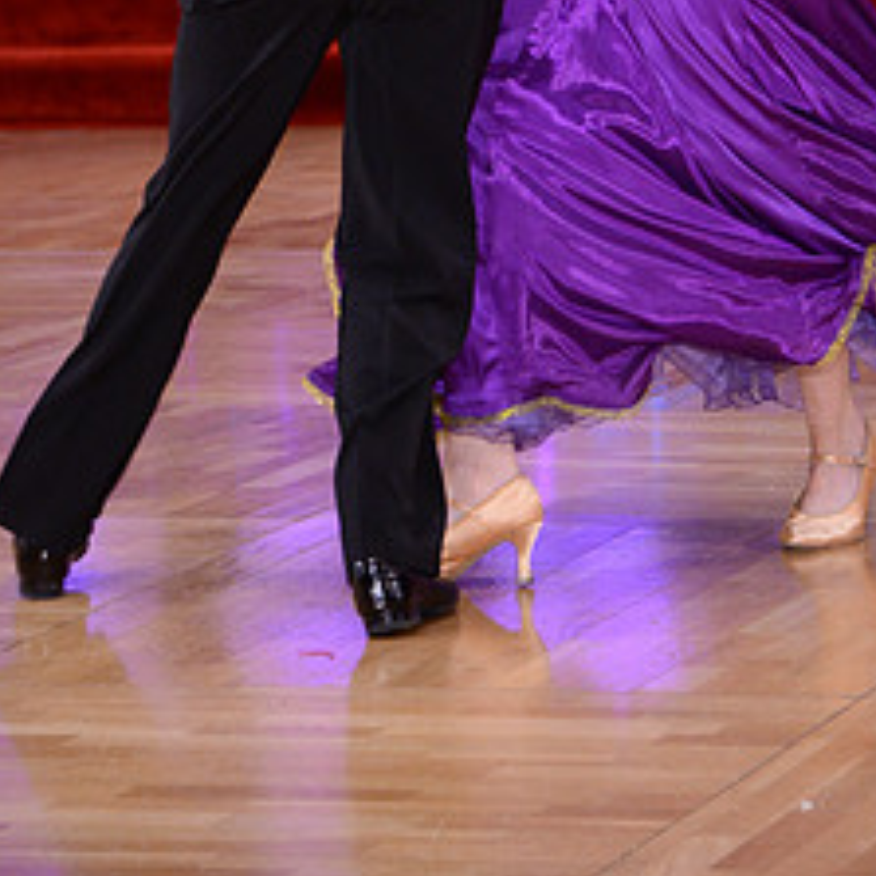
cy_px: -153
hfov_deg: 9.2
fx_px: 5440
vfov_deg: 9.1
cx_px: 556
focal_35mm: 190
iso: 1600
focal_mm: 86
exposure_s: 1/250
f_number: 4
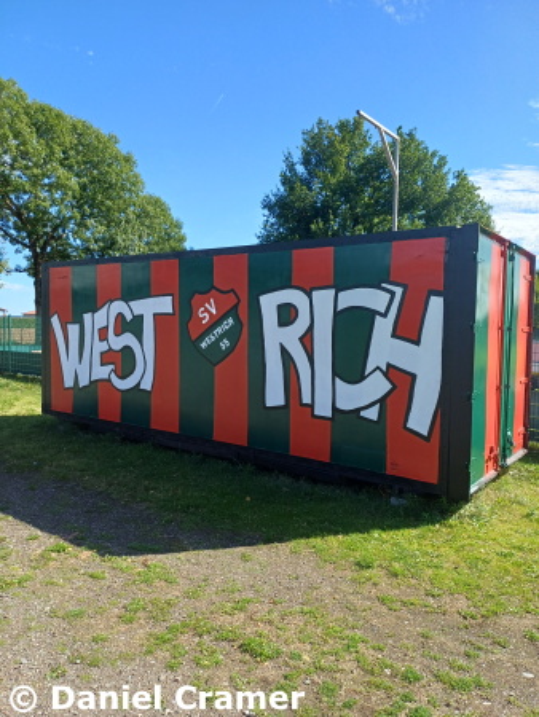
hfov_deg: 54.9
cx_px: 270
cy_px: 358
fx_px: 519
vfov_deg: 69.4
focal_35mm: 25
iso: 50
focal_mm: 4.65
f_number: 1.8
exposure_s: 1/556
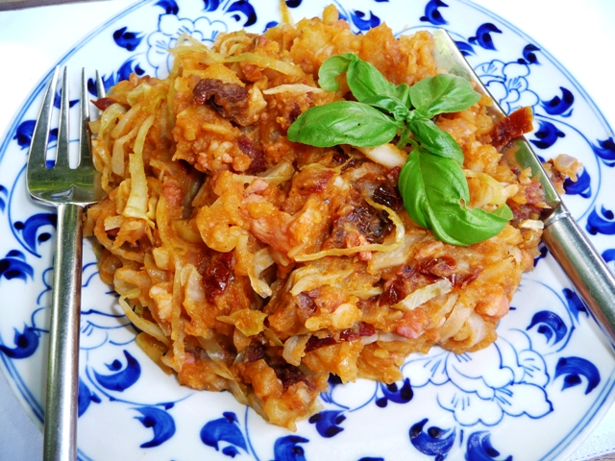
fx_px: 497
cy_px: 230
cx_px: 308
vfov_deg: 49.7
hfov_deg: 63.4
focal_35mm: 28
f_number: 3.3
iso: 100
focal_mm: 4.7
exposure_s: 1/30
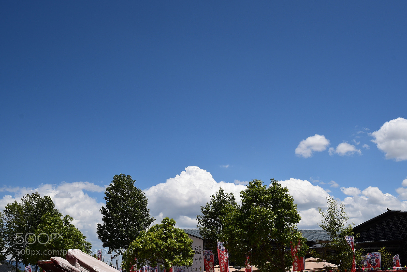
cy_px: 136
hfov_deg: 51.3
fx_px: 424
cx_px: 204
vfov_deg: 35.5
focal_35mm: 38
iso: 200
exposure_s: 1/500
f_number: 11
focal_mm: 25
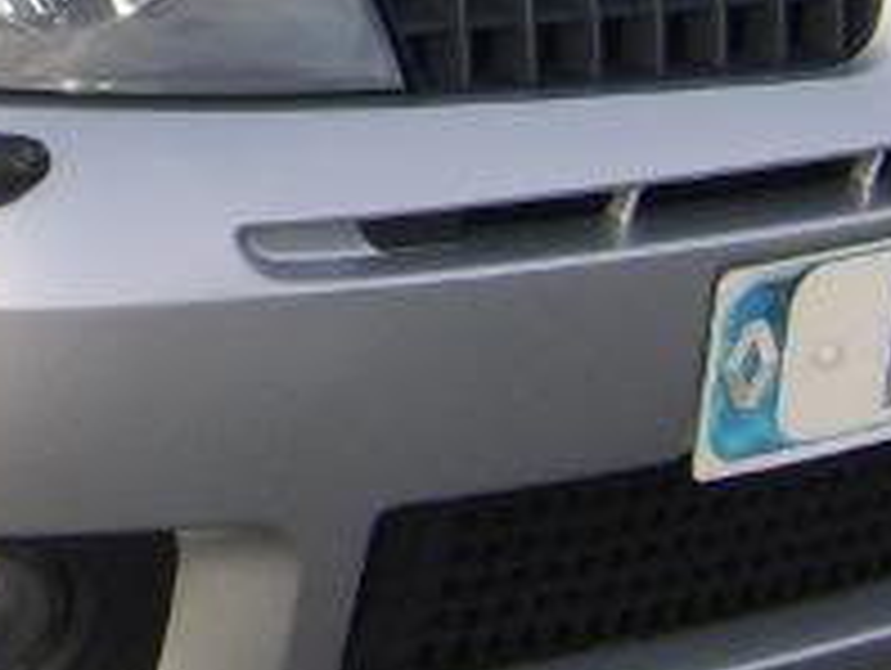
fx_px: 4123
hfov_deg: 11.7
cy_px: -445
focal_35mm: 160
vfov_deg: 9.0
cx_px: -495
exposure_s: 1/324
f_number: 4
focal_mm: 8.13
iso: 71
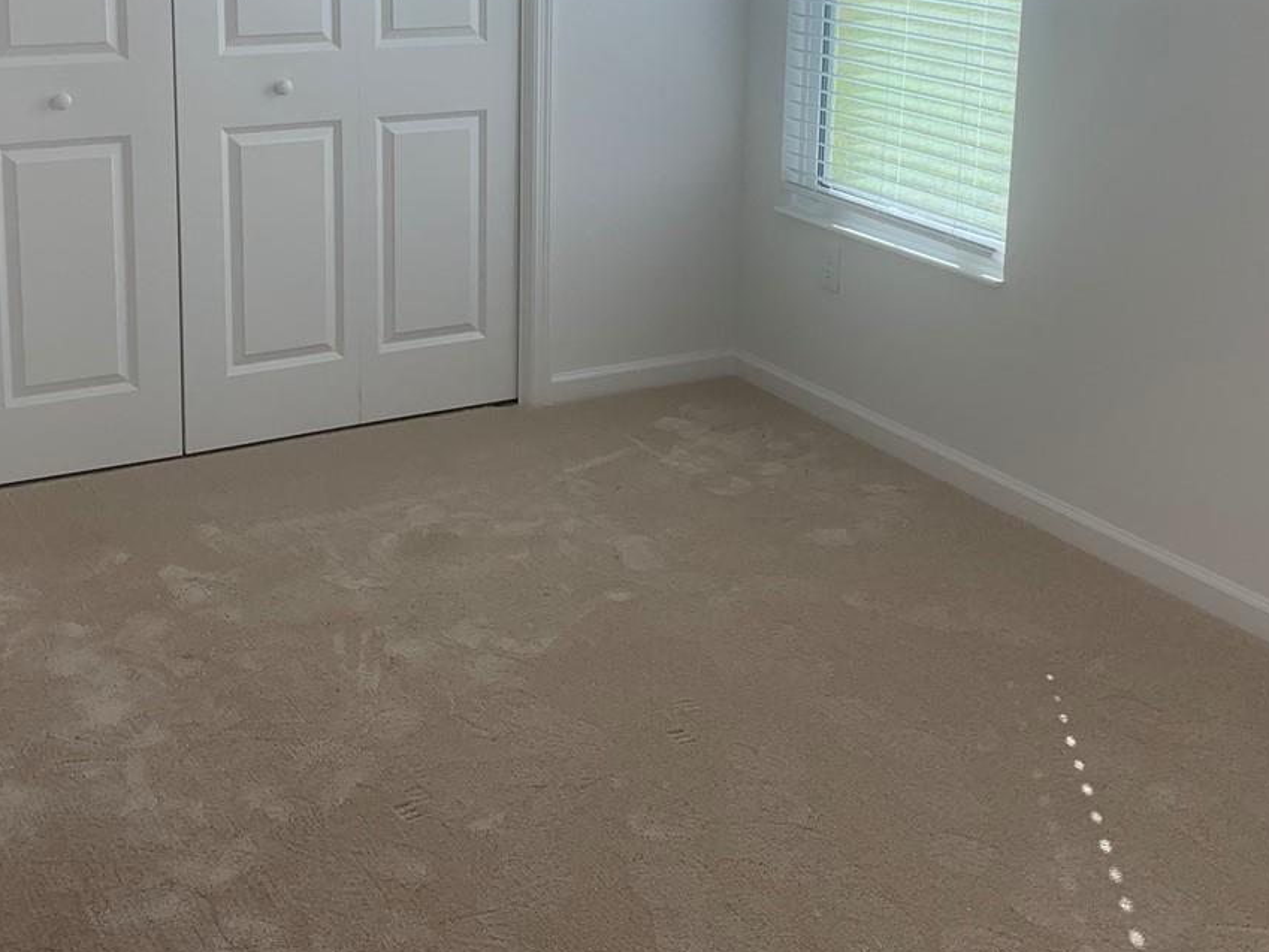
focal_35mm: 49
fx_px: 1797
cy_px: 158
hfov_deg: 38.9
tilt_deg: -9.9
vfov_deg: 28.9
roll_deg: -2.6
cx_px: 619
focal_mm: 4.25
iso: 25
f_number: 1.8
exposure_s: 1/223
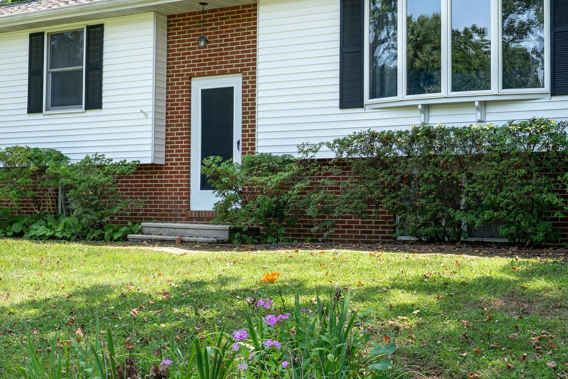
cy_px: 117
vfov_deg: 25.4
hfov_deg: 37.5
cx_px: 268
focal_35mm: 53
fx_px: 836
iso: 250
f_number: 9
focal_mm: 34
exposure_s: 1/125
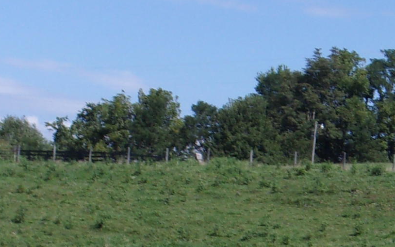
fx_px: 1809
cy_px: 300
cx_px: 559
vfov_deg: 7.7
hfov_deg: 12.0
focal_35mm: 168
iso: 80
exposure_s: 1/90
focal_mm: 7.8
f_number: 12.5
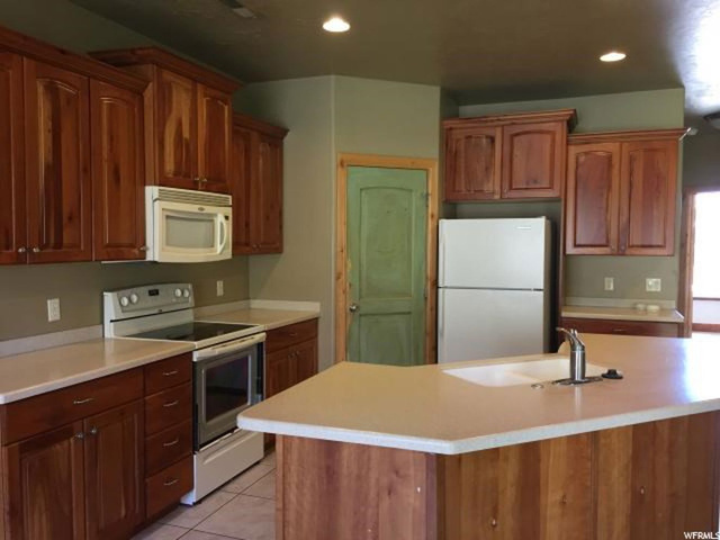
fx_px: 603
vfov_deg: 48.2
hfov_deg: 61.7
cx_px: 360
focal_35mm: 29
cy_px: 270
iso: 80
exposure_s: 1/30
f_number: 2.2
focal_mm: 4.15
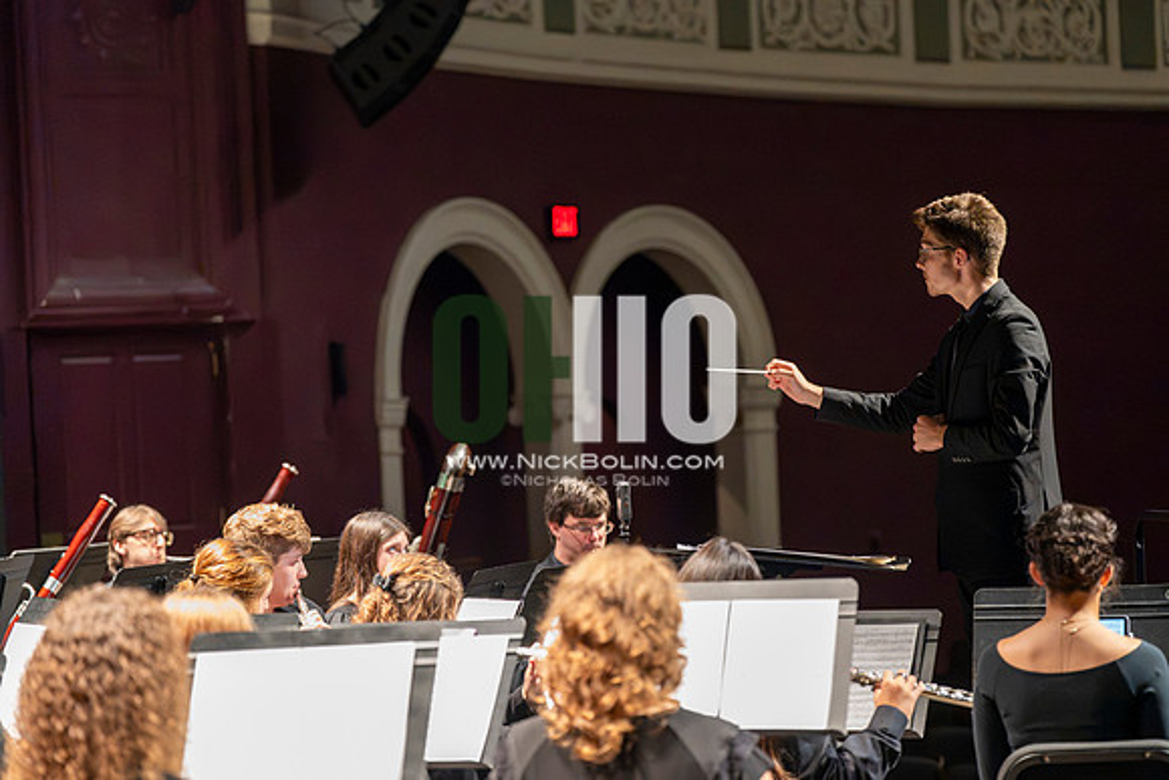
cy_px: 390
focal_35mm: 104
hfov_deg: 19.6
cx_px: 584
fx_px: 3378
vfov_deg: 13.2
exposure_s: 1/640
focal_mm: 104
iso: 16000
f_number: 2.8
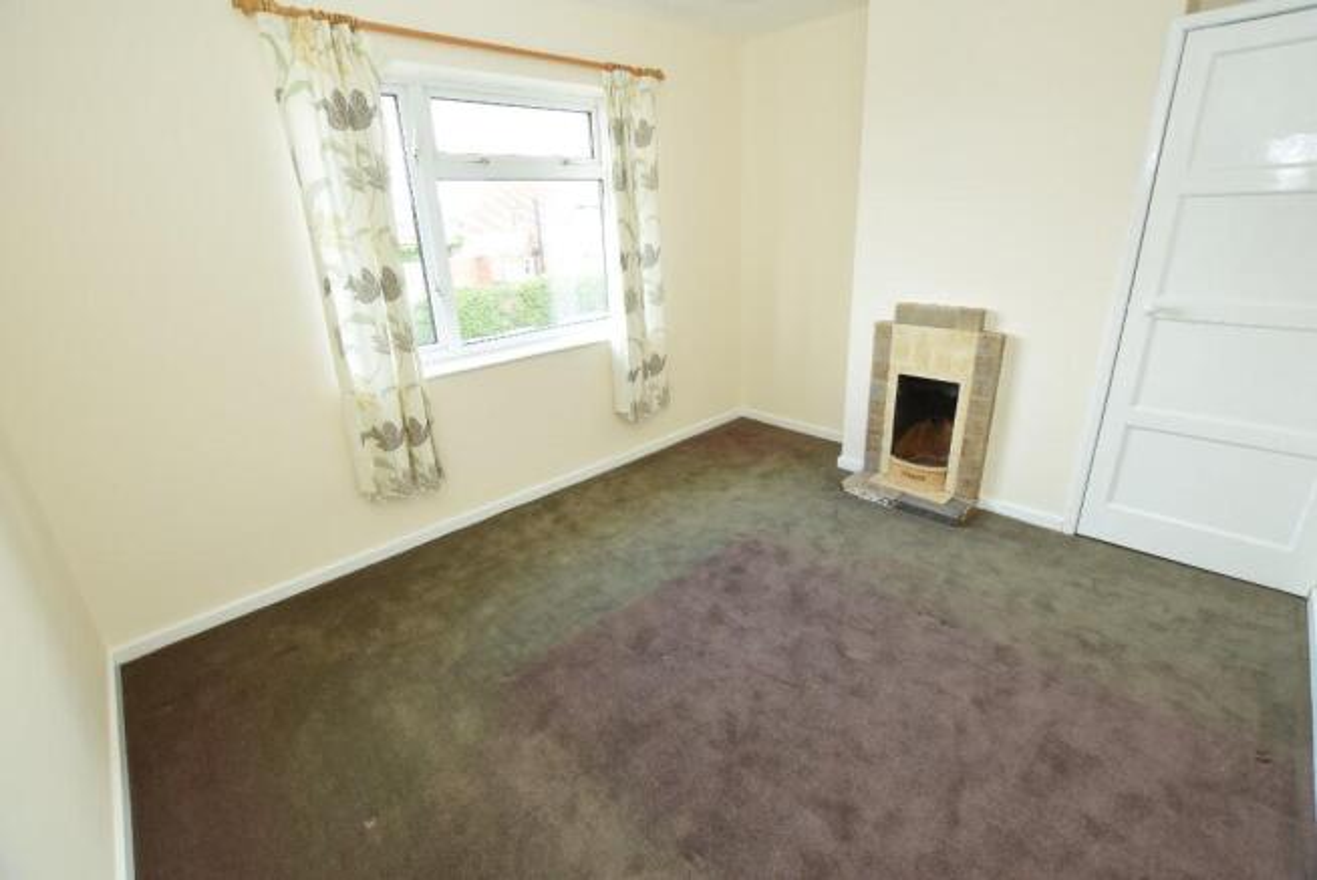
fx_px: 549
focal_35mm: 15
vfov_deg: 77.4
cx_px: 658
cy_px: 440
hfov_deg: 100.4
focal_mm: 10
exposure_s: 1/100
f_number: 5
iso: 800
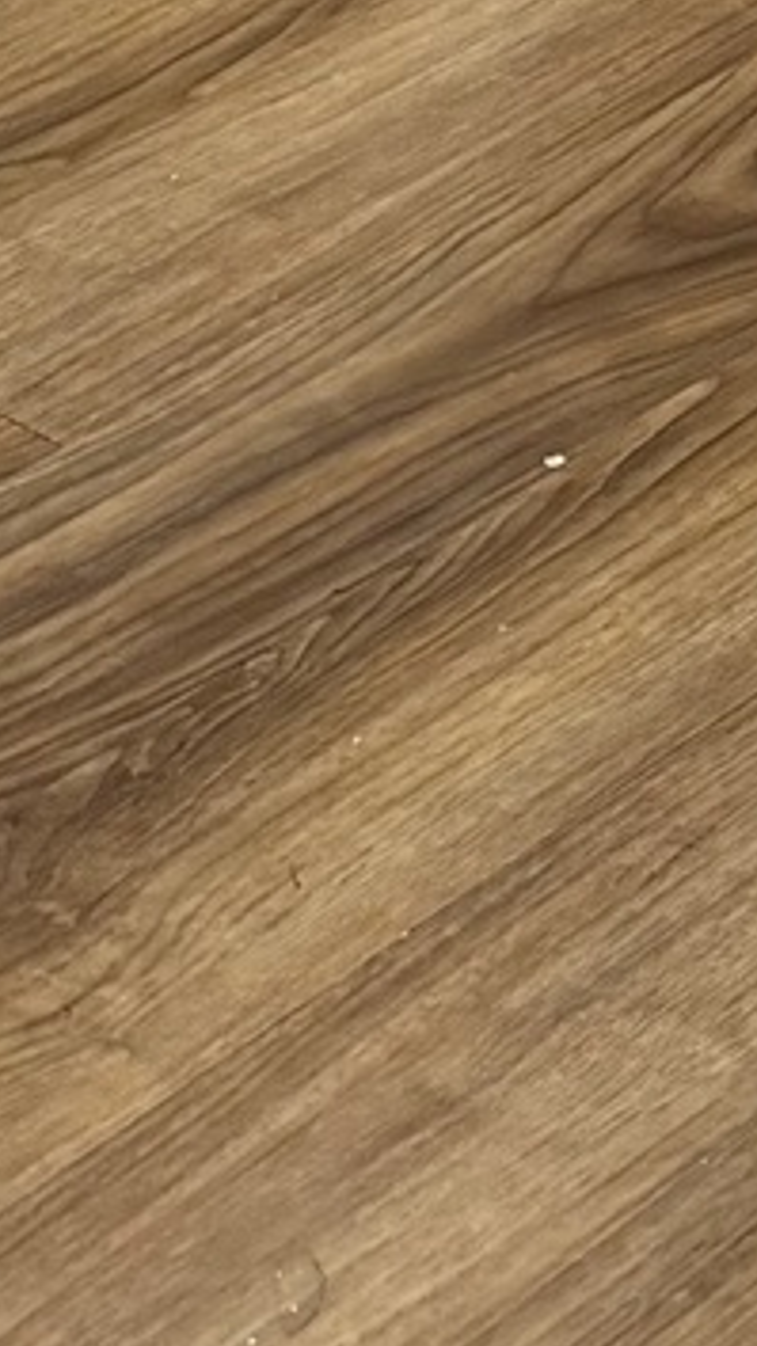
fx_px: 6069
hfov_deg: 7.0
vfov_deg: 10.0
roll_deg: -1.3
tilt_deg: -5.4
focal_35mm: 170
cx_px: 1194
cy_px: -2502
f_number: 1.78
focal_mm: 6.76
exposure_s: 1/119
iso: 200
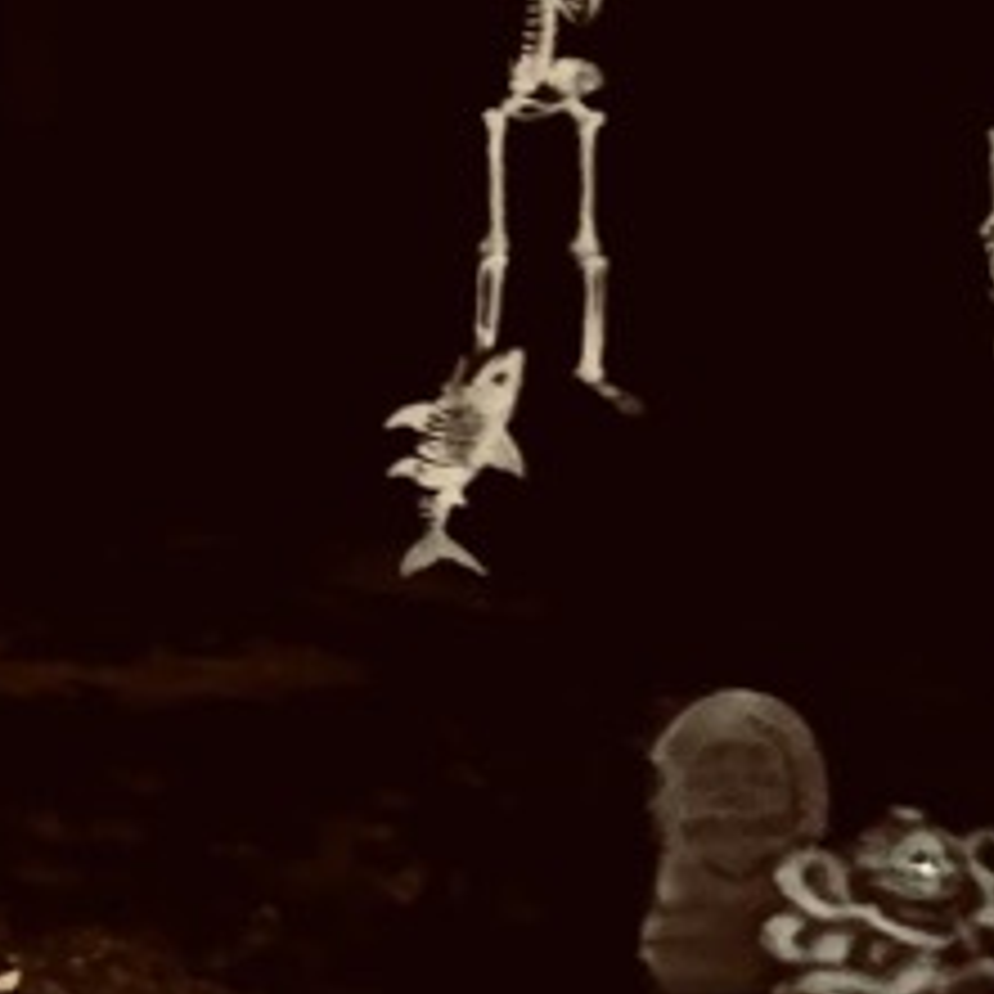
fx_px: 2729
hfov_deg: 11.3
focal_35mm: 84
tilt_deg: -0.3
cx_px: -2037
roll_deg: -0.1
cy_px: 79
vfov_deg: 20.2
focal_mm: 2.22
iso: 2000
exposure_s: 1/24
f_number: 2.2
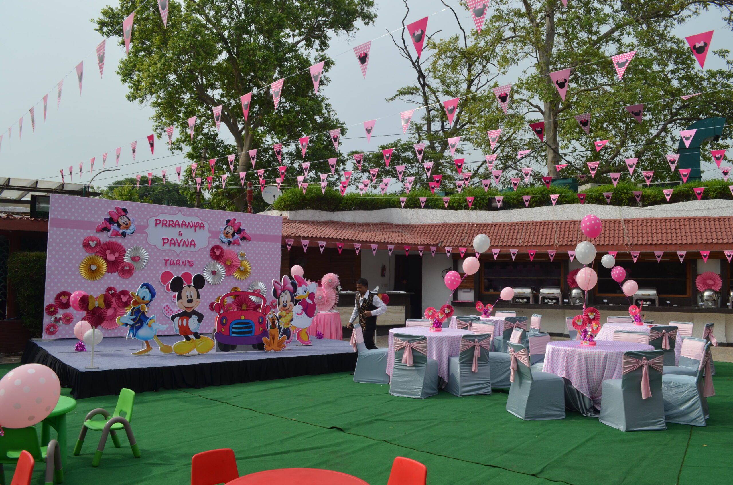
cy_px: 242
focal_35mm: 27
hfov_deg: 67.5
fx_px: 549
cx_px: 366
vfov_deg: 47.7
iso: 140
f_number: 8
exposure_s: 1/250
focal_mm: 18
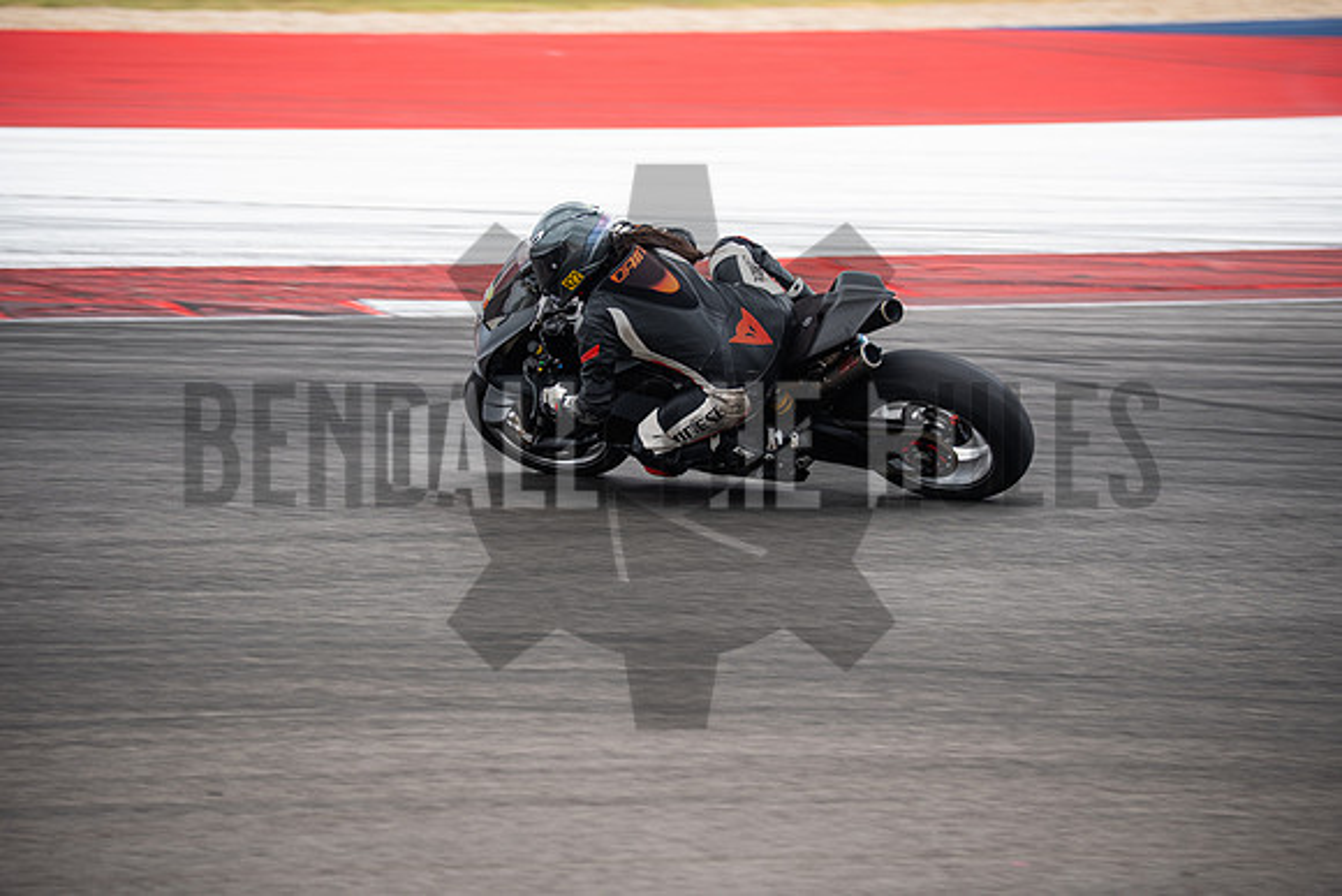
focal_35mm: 202
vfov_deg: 6.8
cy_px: 448
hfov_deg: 10.2
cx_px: 671
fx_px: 7532
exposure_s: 1/250
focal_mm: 134.4
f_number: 3.6
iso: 160
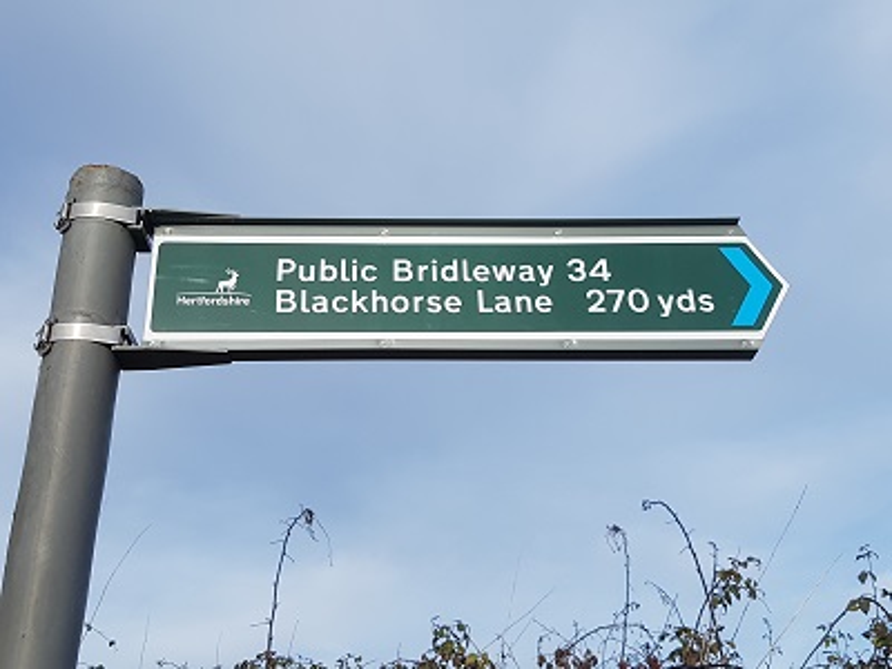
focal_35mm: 26
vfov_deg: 53.1
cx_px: 446
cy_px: 334
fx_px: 670
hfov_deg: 67.3
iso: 50
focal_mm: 4.2
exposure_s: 1/2216
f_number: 1.7
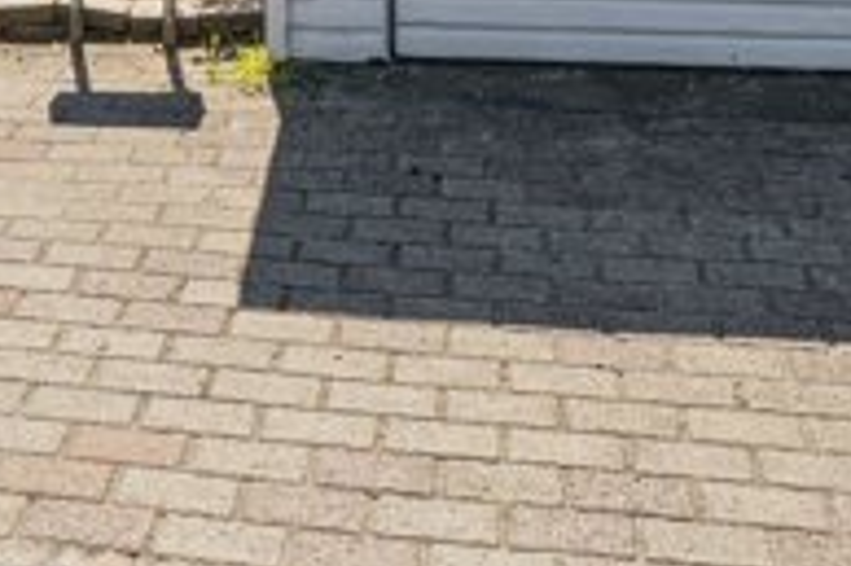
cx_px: 167
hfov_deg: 21.0
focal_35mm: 96
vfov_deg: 12.8
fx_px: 2268
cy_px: -476
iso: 250
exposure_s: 1/400
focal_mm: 15.5
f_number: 8
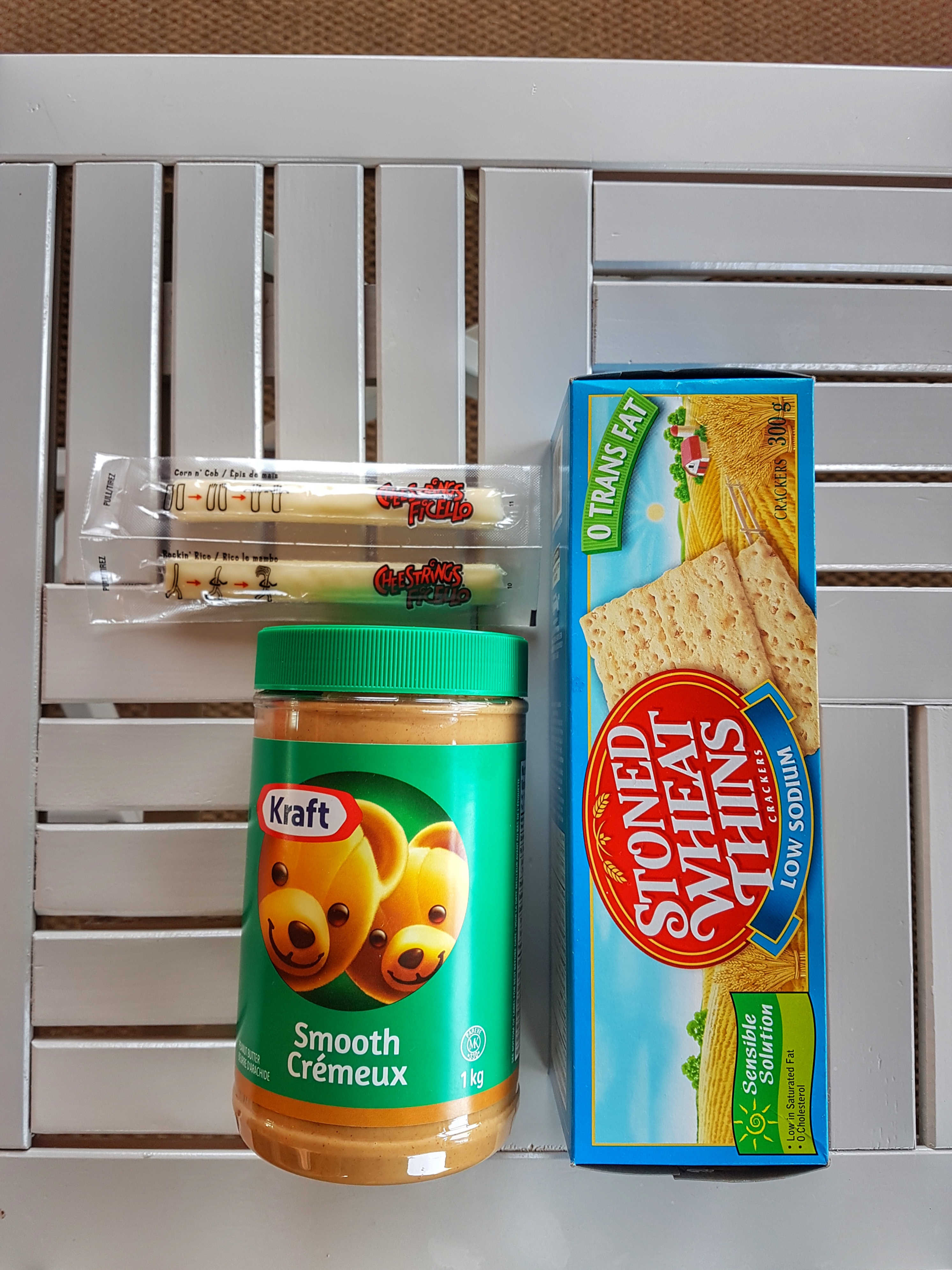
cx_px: 476
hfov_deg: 53.1
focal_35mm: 26
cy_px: 635
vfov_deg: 67.3
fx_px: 954
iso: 50
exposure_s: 1/50
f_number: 1.7
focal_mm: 4.2
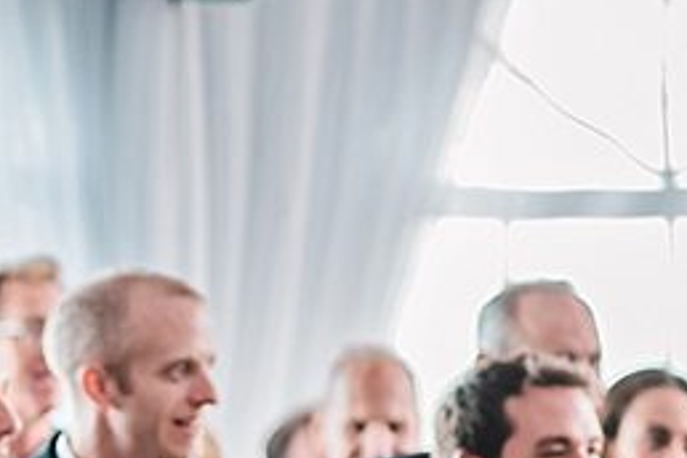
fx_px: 5915
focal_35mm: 310
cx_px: -264
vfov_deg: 4.4
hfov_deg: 6.6
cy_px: 821
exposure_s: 1/200
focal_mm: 85
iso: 400
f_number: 2.5
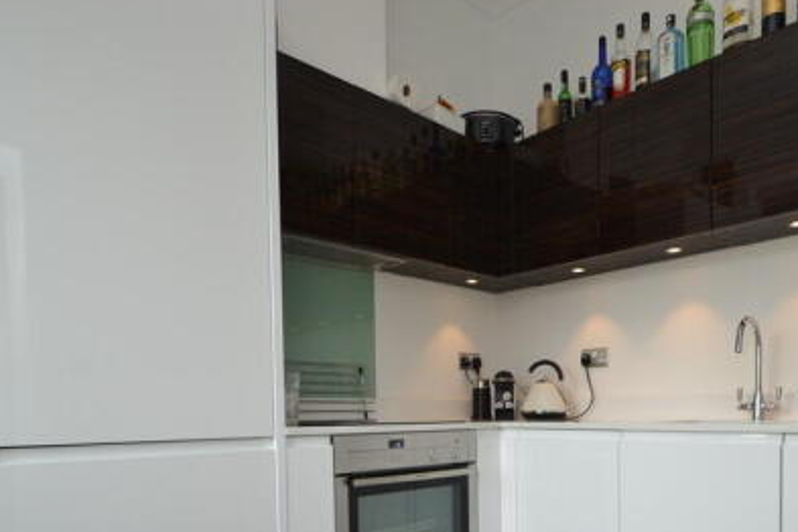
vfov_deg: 48.0
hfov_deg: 70.4
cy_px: 438
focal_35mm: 25
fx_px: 554
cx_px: 496
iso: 360
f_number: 5.6
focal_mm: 10
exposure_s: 1/125
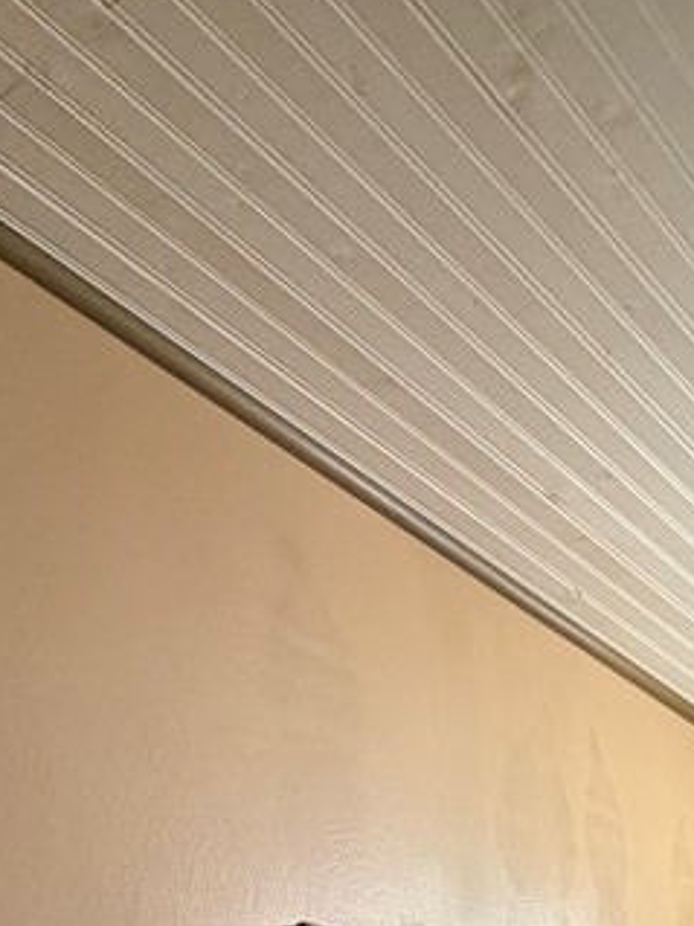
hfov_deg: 28.3
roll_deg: +2.8
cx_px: 822
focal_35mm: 45
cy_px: 1353
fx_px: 1204
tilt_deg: -3.7
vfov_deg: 28.8
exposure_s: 1/60
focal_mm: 2.22
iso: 200
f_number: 2.2
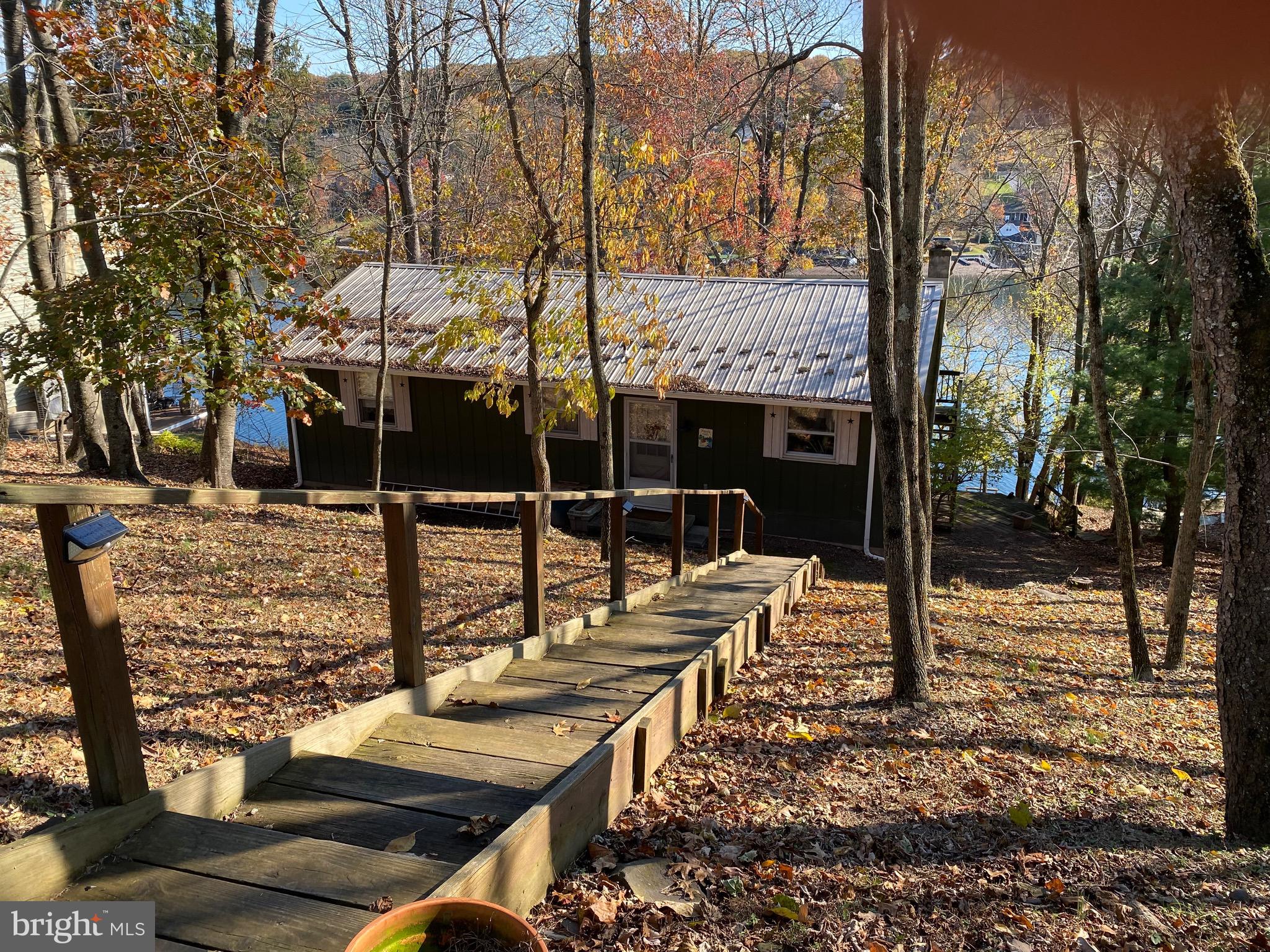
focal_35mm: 26
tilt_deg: -18.4
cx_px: 635
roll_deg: +0.4
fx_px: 954
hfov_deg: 67.3
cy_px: 476
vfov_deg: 53.1
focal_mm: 4.25
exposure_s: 1/678
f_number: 1.8
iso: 32
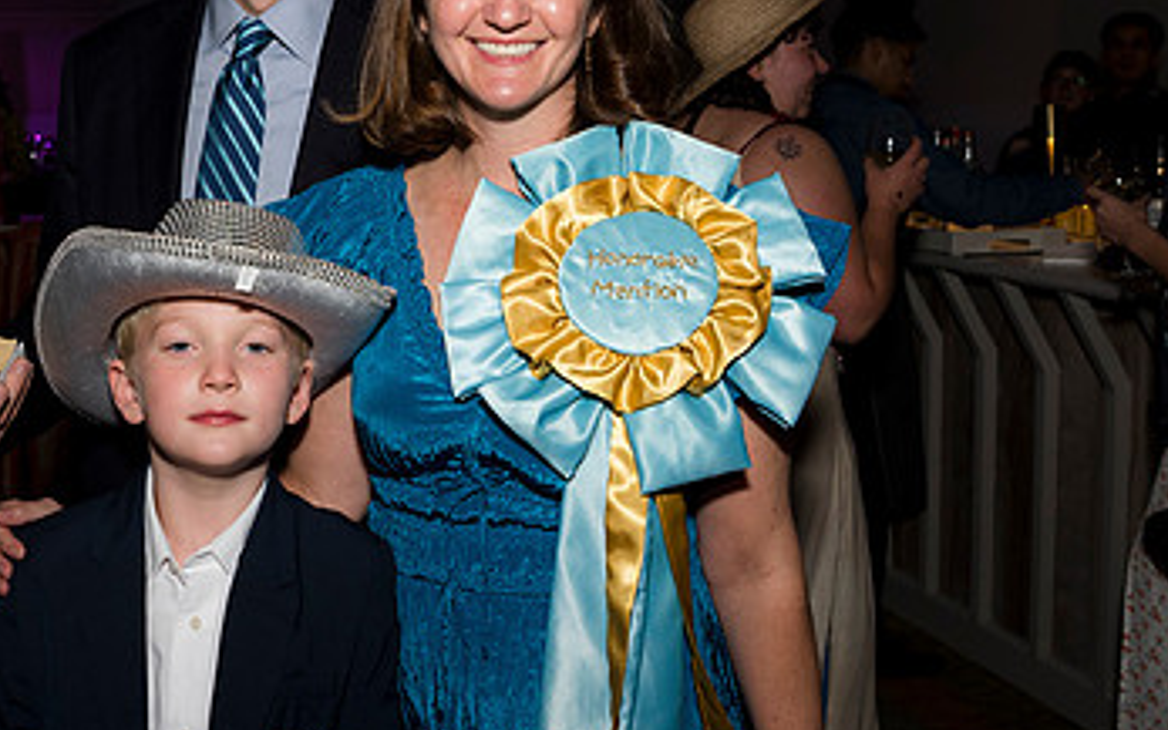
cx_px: 427
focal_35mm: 51
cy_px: 217
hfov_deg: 39.3
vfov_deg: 25.2
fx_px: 1624
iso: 800
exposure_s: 1/160
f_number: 5.6
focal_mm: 29
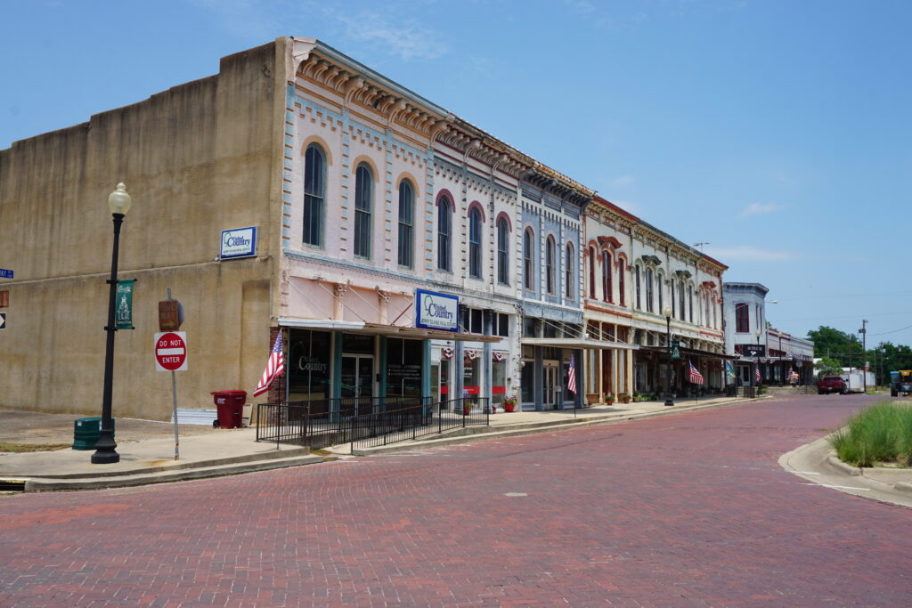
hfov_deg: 59.5
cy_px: 304
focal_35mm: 32
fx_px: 798
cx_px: 456
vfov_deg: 41.7
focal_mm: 21
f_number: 11
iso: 100
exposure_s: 1/125
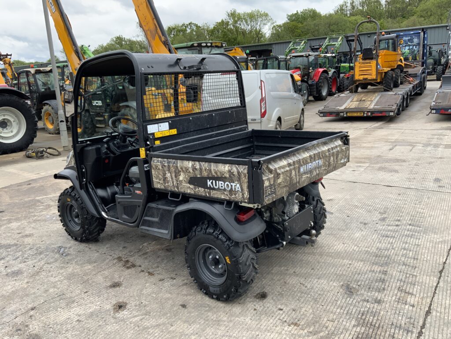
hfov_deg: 61.7
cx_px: 226
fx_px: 378
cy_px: 170
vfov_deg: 48.2
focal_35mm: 29
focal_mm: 3
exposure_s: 1/442
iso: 16
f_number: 1.8
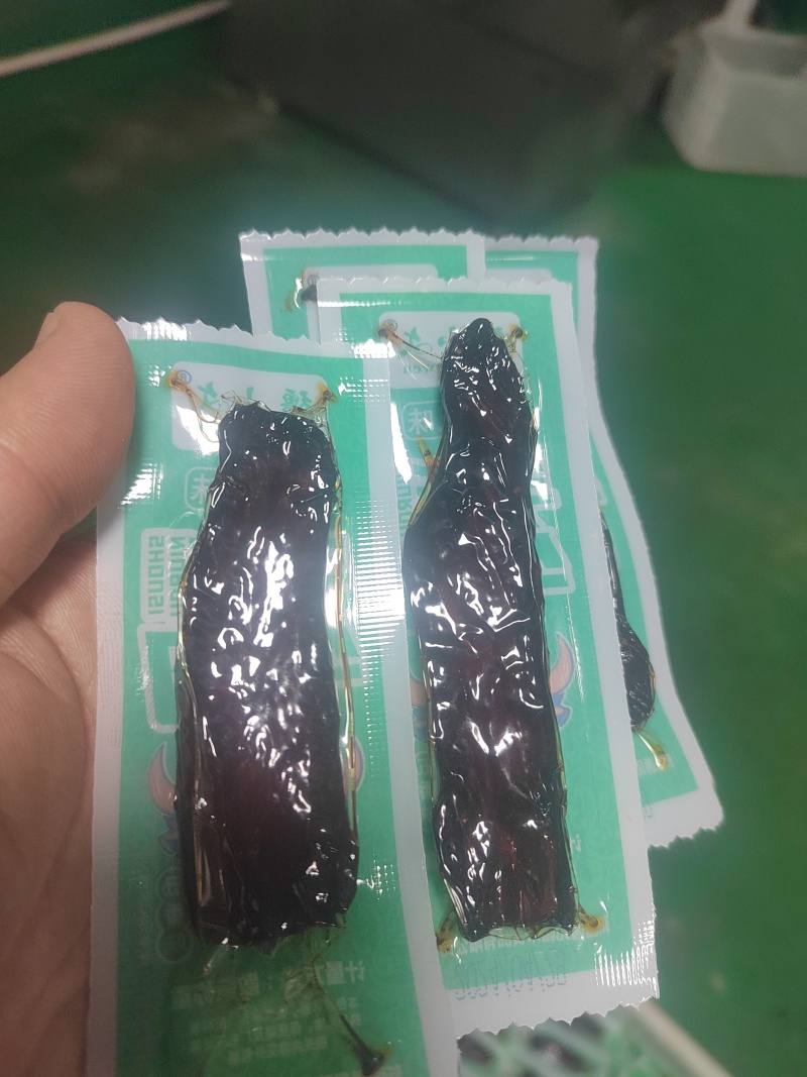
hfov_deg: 58.9
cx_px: 404
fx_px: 715
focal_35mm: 23
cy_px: 538
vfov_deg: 73.9
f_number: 1.9
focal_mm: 5.52
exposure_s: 1/100
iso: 1153
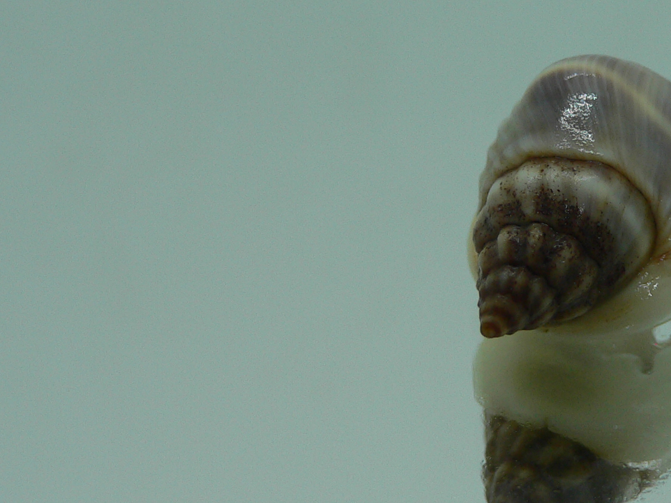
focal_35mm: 63
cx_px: 588
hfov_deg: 29.6
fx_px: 1221
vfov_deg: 23.3
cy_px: 255
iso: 80
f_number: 2.8
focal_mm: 4.6
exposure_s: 1/60
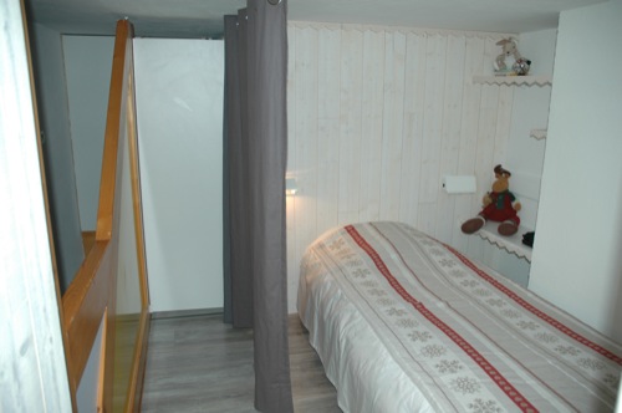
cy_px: 206
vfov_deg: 47.8
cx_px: 311
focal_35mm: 27
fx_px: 466
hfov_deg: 67.4
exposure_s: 1/60
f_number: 3.5
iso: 200
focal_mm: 18
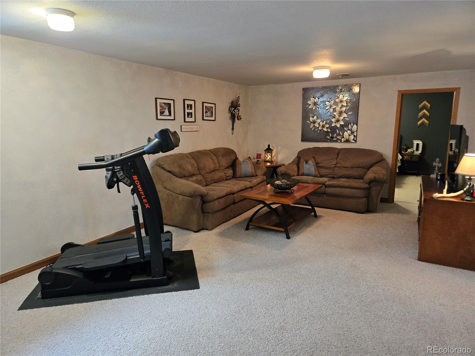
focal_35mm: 23
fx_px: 316
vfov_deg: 58.9
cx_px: 238
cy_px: 178
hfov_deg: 73.9
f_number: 1.8
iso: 640
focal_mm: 5.4
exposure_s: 1/120
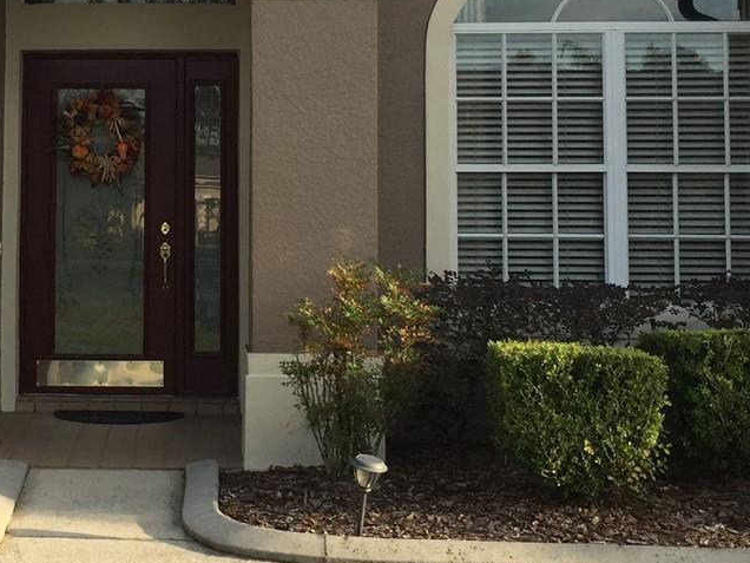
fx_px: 1582
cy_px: 109
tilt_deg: +3.0
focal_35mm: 73
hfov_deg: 26.0
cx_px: 108
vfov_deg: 19.9
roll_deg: -1.5
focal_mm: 4.15
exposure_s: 1/746
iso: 32
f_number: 2.2
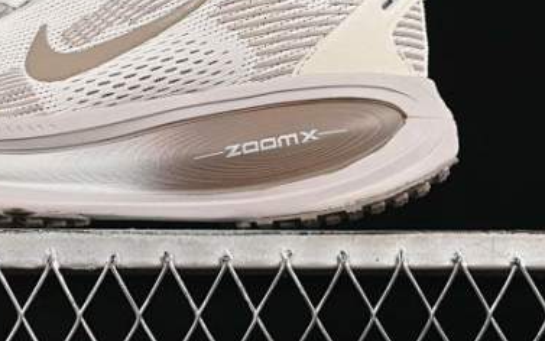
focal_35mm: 148
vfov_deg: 8.8
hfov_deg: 14.1
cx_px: 114
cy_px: 12
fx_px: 2199
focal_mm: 50
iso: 160
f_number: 7.1
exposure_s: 1/80
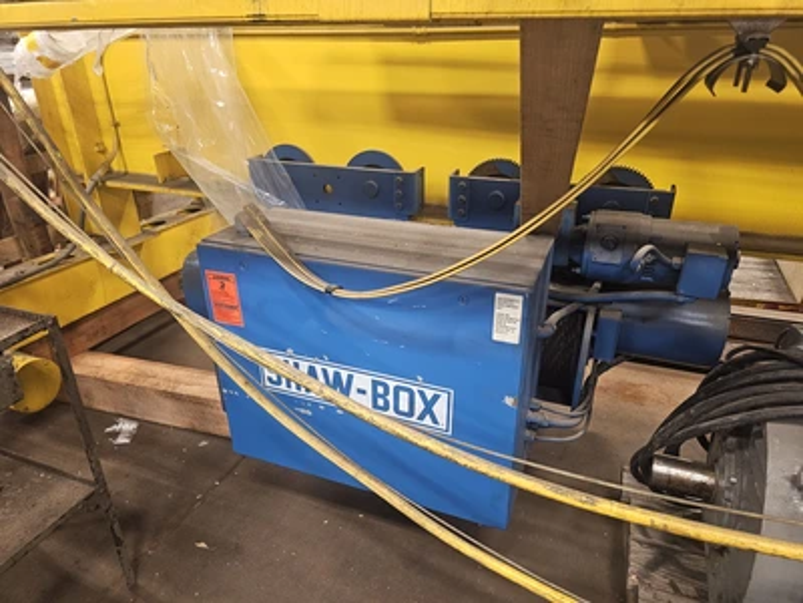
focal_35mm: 23
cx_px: 402
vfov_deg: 58.9
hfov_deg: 73.9
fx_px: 534
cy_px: 302
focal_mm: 6.3
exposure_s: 1/40
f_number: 1.7
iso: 640
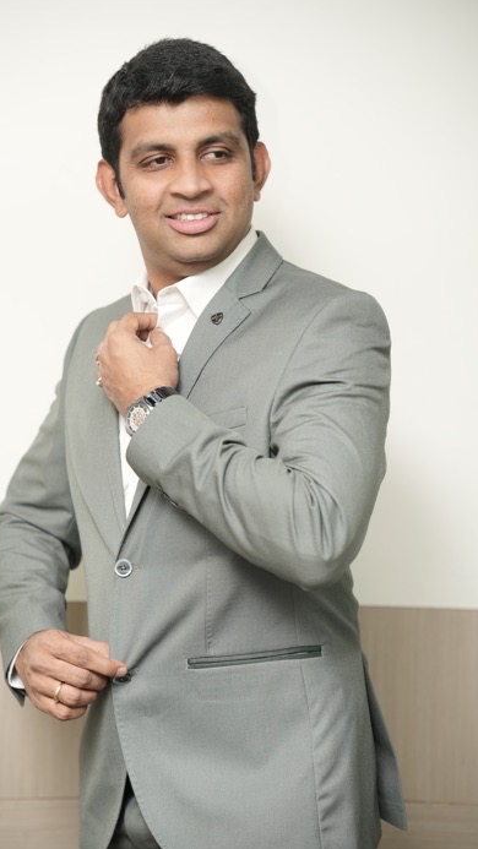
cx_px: 198
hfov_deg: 13.4
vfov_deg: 23.7
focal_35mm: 90
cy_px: 423
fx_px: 2027
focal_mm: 85
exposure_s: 1/100
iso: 500
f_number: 2.8
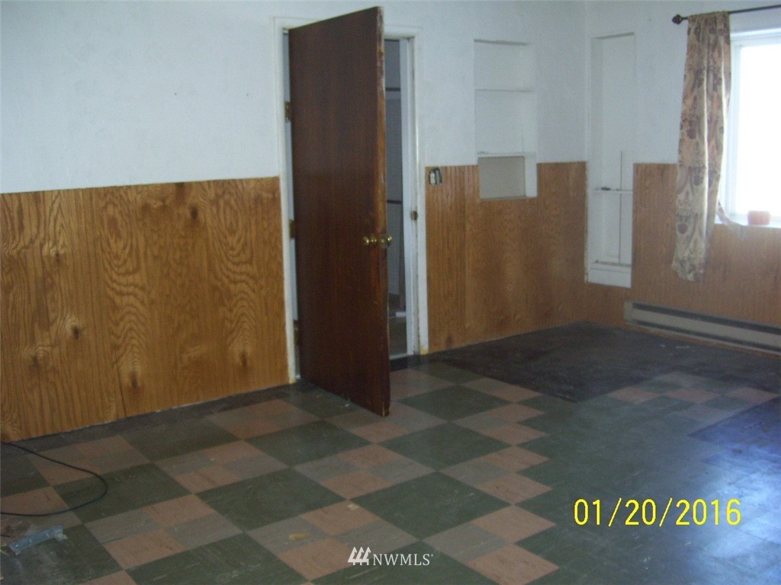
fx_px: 812
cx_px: 390
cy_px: 292
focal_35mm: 36
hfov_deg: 51.4
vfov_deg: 39.7
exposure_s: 1/60
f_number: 2.7
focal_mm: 6
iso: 200
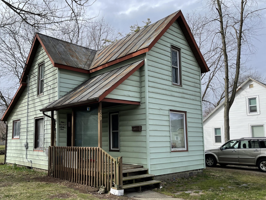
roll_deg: +0.8
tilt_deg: +5.9
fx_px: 231
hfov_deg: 59.6
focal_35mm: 30
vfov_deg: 46.7
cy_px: 111
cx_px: 111
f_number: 1.6
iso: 32
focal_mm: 5.1
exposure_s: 1/2597
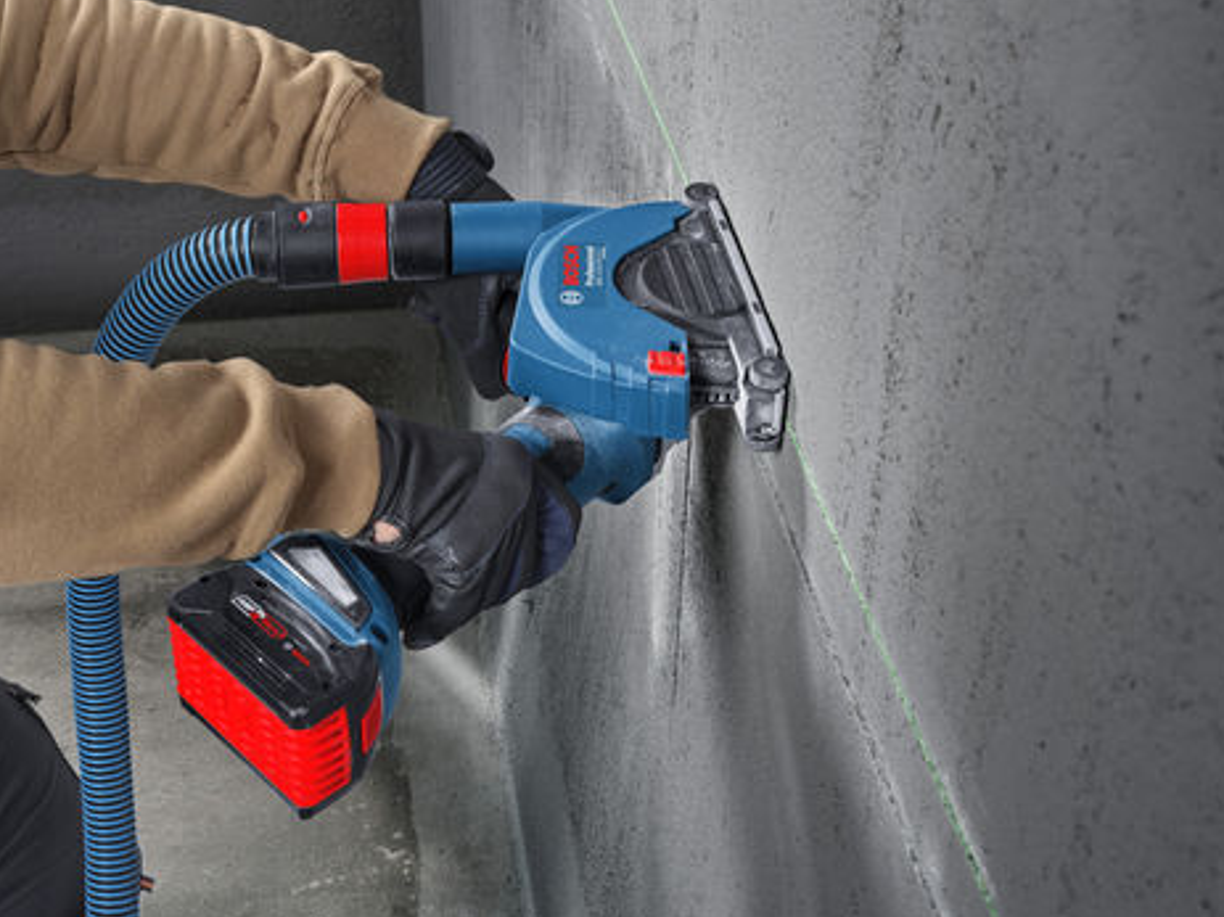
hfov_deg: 33.6
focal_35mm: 57
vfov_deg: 25.4
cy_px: 264
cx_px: 457
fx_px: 2015
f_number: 8
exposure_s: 1/125
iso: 640
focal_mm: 41.8
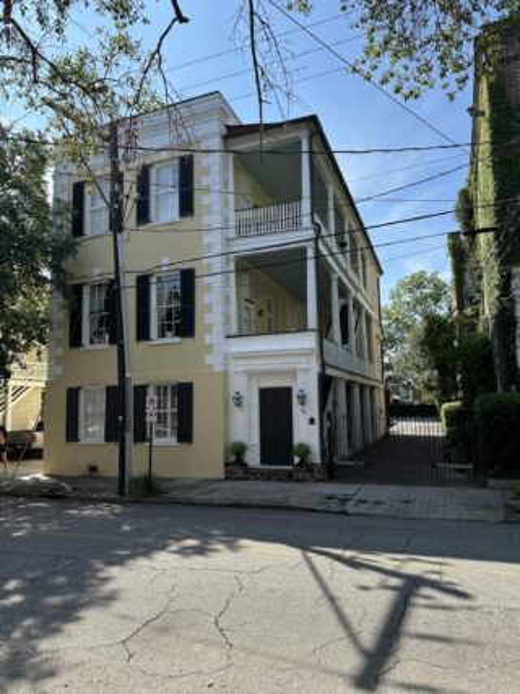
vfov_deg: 71.6
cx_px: 260
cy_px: 347
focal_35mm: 24
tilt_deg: +7.3
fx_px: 481
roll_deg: +0.4
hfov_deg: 56.8
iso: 80
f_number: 1.78
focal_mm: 6.86
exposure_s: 1/2660
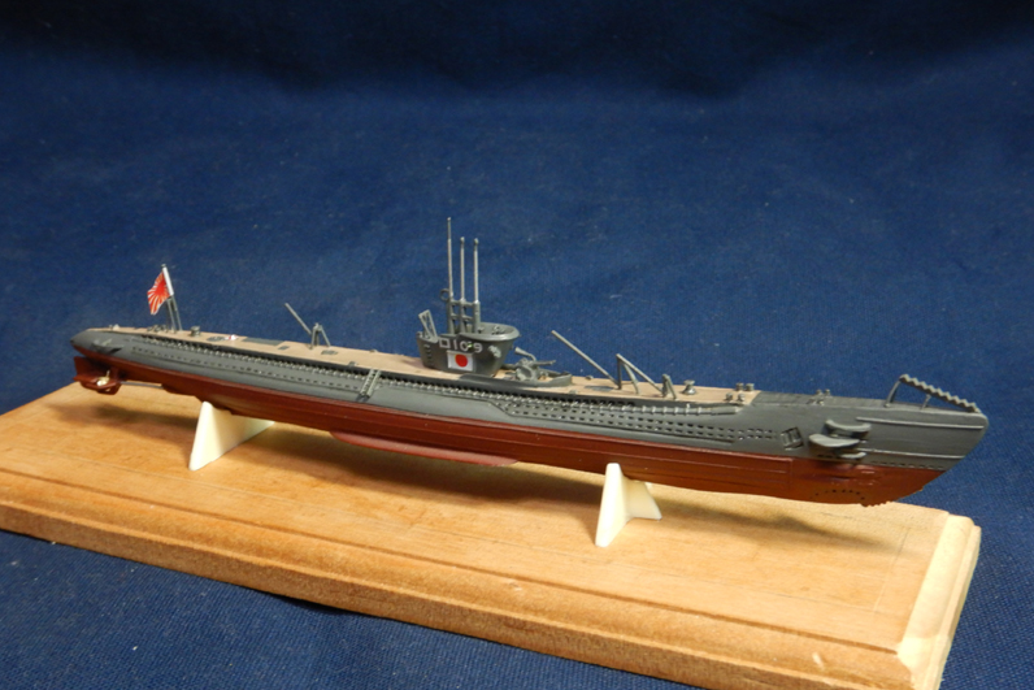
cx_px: 518
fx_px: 1321
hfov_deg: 42.7
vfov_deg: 29.2
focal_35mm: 46
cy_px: 389
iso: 400
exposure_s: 1/15
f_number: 4.3
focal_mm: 7.8
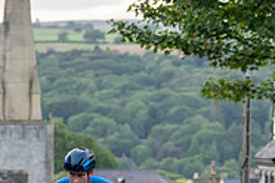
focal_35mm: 274
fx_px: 2093
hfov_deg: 7.5
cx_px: -7
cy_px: 164
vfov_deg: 5.0
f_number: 3.5
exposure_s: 1/800
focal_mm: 76
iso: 2000
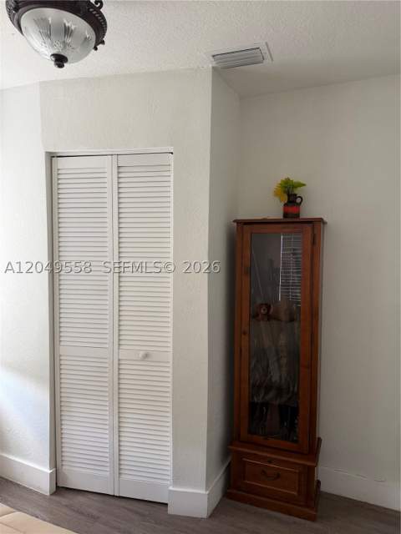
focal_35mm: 24
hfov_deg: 56.8
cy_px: 267
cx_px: 200
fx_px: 371
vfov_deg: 71.6
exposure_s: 1/60
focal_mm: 6.76
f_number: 1.78
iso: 200
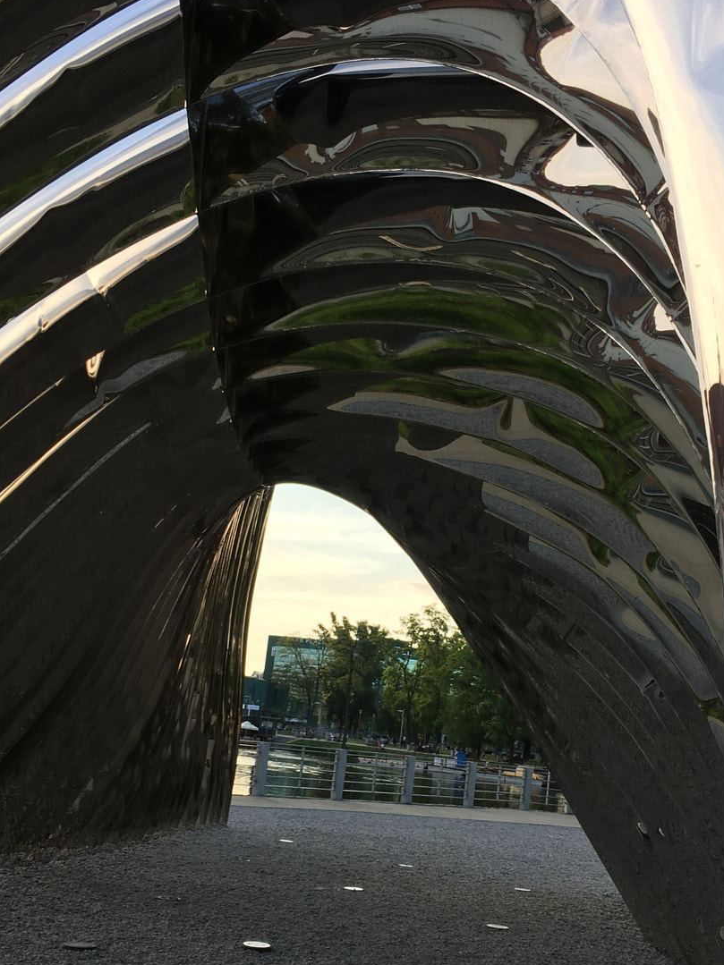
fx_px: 1199
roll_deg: -2.4
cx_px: 407
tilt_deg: +7.6
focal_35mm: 43
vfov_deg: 43.7
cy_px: 562
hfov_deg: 33.5
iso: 25
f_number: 2.2
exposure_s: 1/187
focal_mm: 4.15
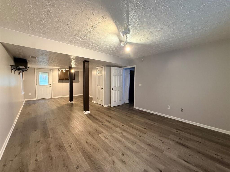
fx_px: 93
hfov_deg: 102.1
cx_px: 115
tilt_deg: -3.6
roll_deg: +0.1
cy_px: 86
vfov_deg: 85.7
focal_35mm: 14
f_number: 2.2
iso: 400
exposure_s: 1/60
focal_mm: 2.22
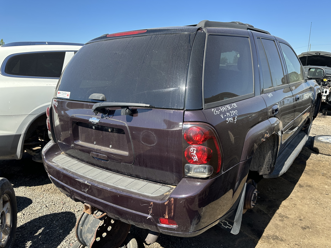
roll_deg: -0.3
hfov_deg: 67.2
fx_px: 249
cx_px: 176
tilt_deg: -13.3
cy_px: 134
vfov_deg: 53.0
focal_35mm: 26
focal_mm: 6.86
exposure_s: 1/1453
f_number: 1.78
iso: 80
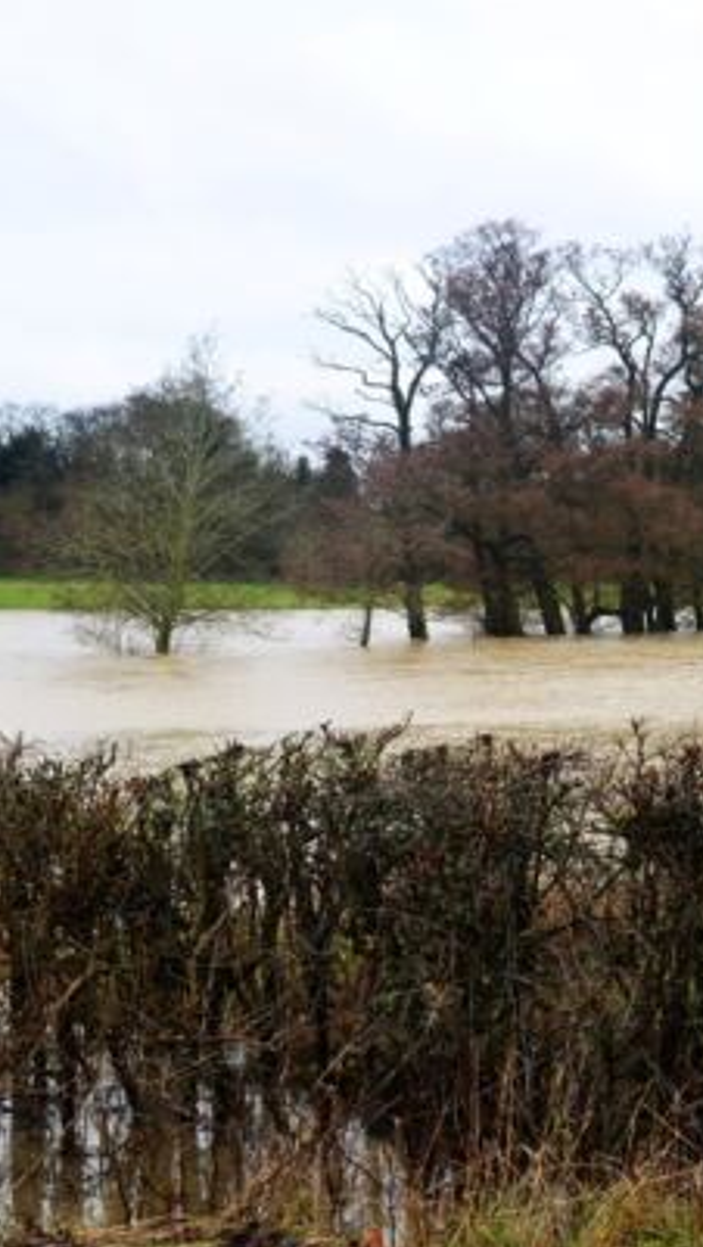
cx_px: 743
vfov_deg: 34.9
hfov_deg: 19.4
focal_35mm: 60
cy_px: 642
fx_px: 1985
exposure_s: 1/200
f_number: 7.1
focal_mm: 24
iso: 200
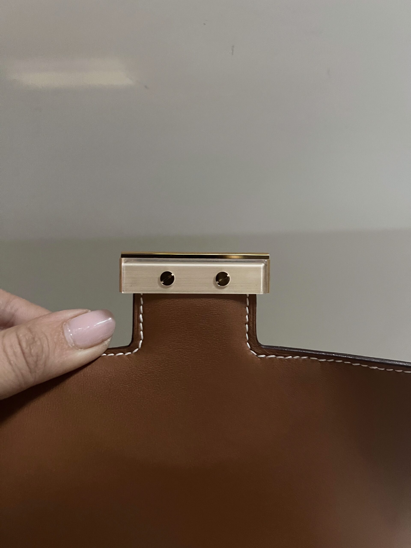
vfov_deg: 67.3
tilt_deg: +17.8
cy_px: 274
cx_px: 206
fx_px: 412
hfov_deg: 53.1
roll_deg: +3.2
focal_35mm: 26
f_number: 1.5
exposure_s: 1/31
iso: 640
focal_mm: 5.7
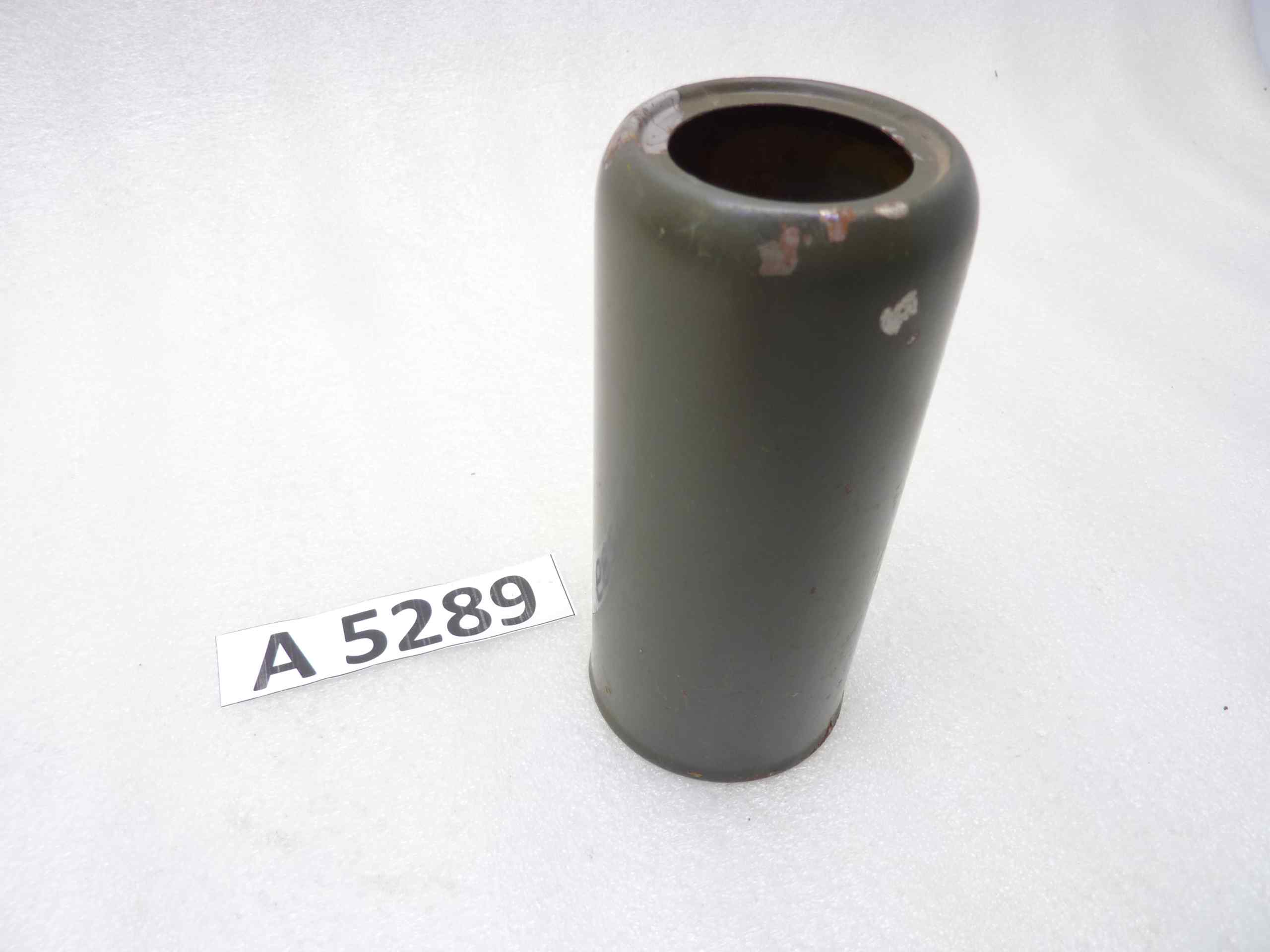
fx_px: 917
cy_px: 476
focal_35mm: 25
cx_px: 635
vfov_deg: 54.9
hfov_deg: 69.4
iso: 80
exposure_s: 1/13
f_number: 3.3
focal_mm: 4.1
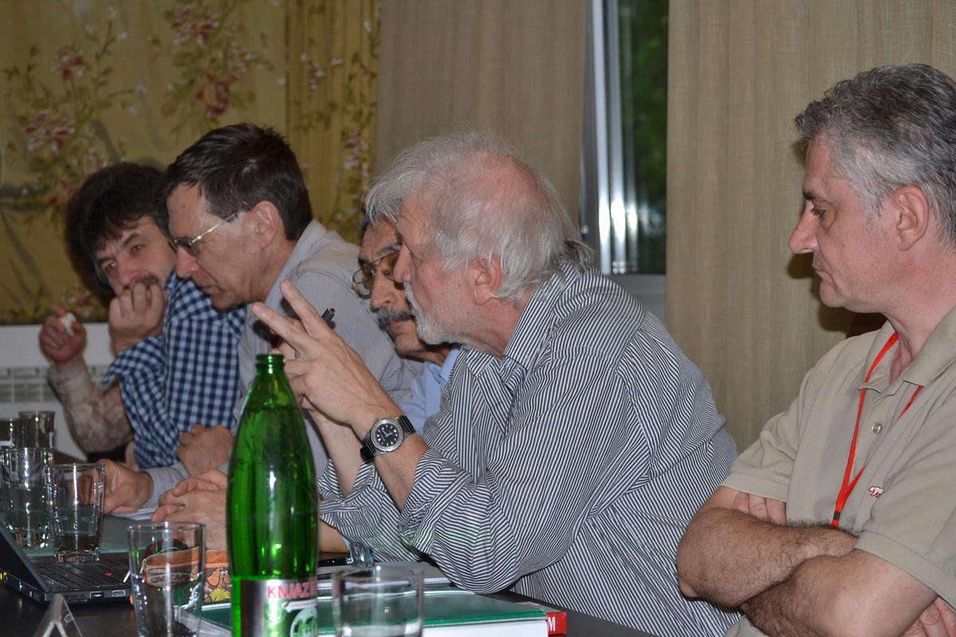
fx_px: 2469
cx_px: 478
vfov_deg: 14.7
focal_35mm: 93
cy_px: 318
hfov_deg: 21.9
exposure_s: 1/60
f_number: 5.6
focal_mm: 62
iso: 200
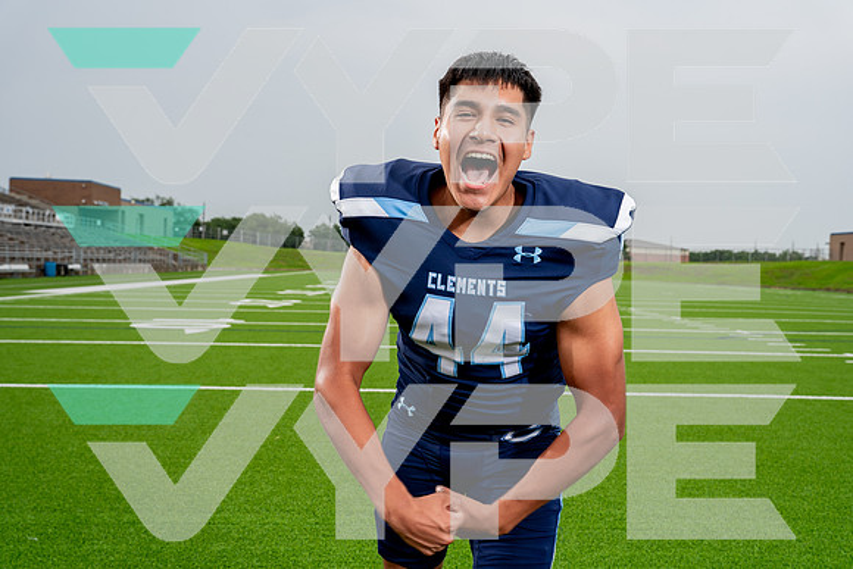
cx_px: 426
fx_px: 901
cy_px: 284
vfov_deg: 35.1
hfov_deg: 50.7
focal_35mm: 38
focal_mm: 38
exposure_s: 1/250
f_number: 6.3
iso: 160
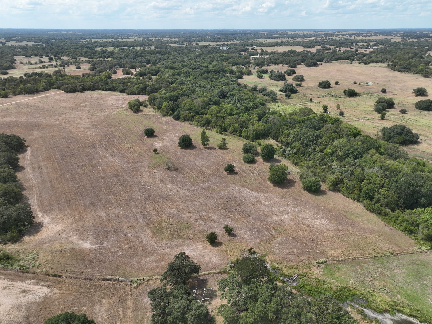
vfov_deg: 56.8
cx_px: 216
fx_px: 299
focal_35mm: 24
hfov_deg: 71.6
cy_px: 162
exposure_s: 1/2000
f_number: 2.8
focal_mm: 12.29
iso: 150
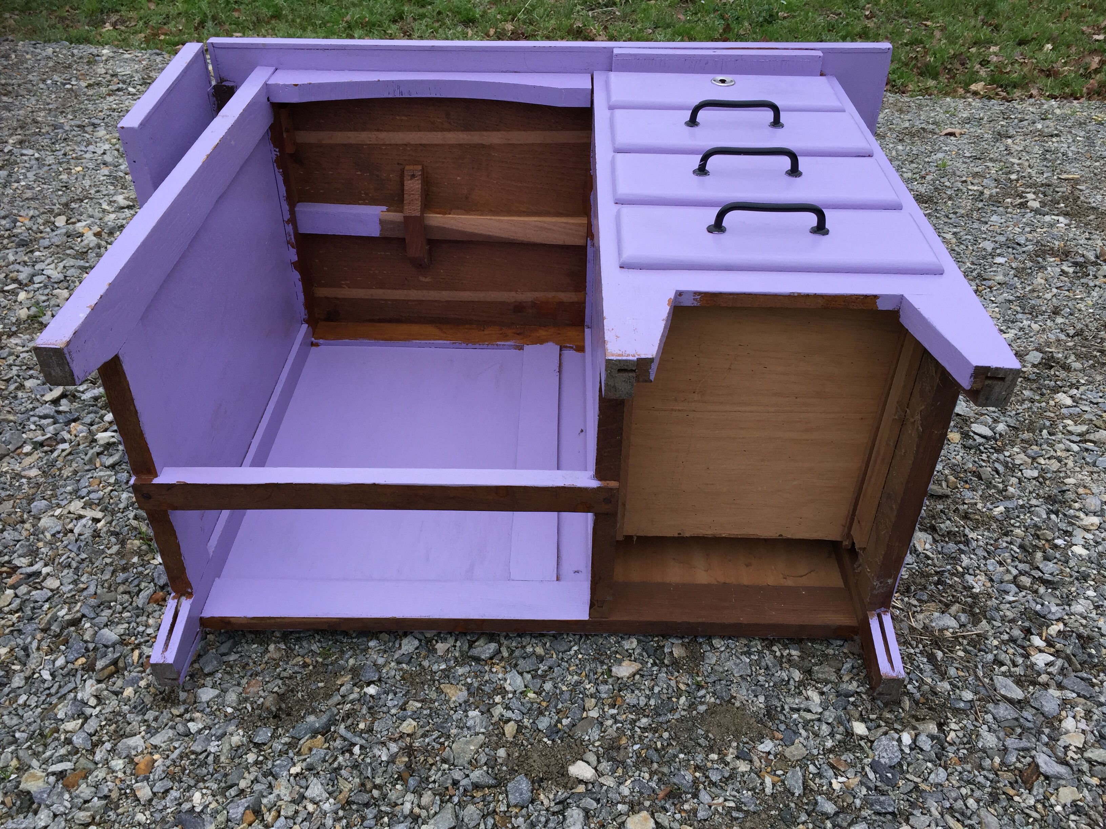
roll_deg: -0.6
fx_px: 927
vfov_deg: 48.2
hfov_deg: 61.7
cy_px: 414
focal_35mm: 29
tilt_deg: -38.0
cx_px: 553
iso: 40
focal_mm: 4.15
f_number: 2.2
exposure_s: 1/100
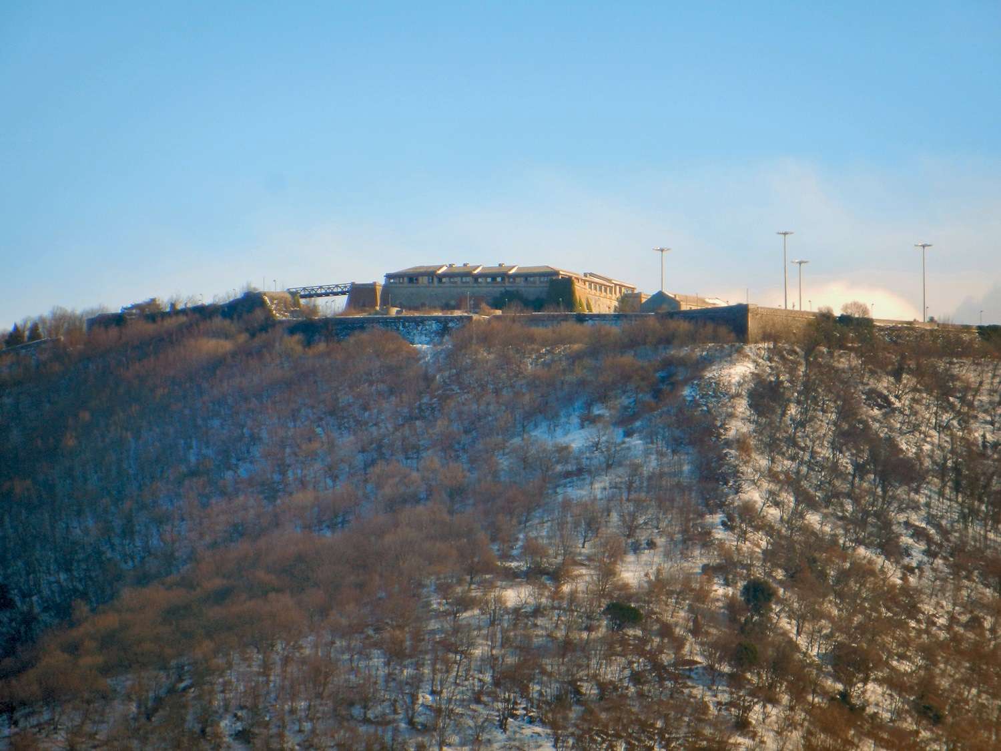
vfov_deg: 3.3
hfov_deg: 4.4
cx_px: 500
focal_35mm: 450
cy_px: 376
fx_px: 13013
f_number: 5.9
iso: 160
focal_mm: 81
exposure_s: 1/400
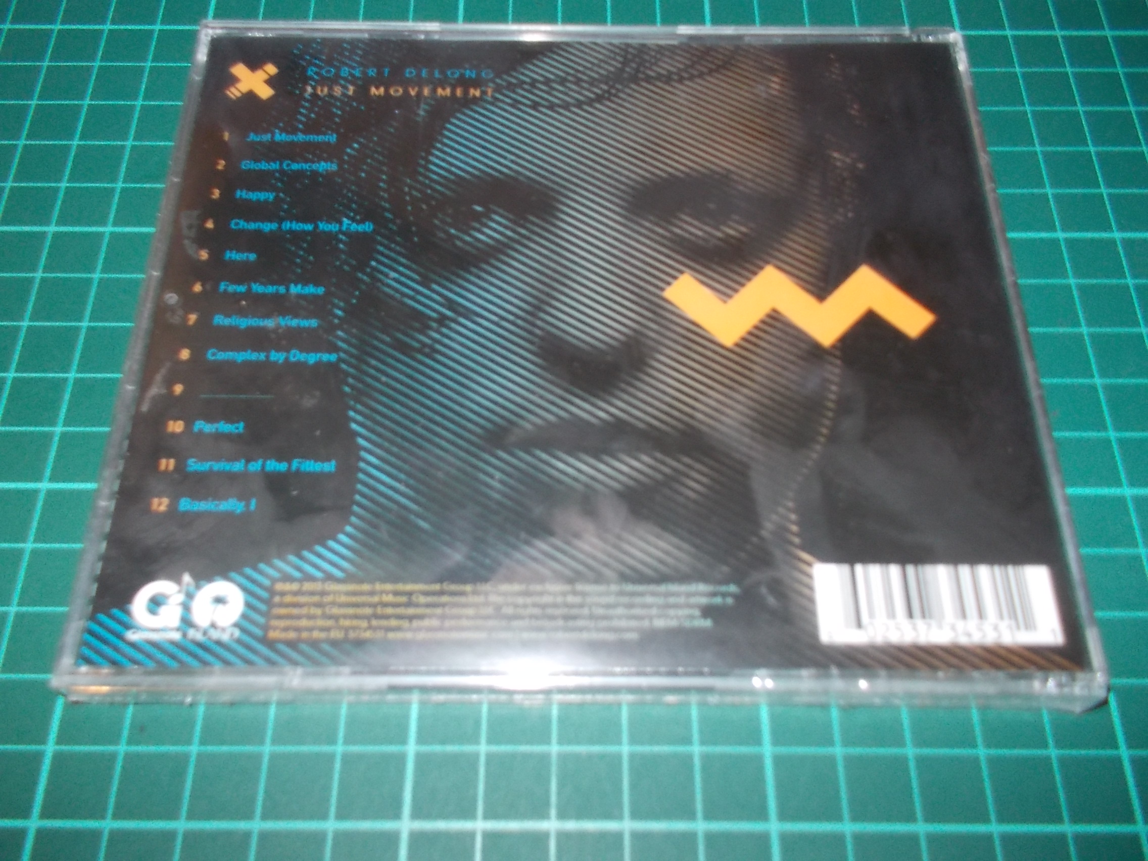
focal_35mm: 29
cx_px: 574
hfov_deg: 61.7
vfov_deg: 48.2
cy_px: 430
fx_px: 962
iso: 200
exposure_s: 1/30
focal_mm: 4.1
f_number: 3.3
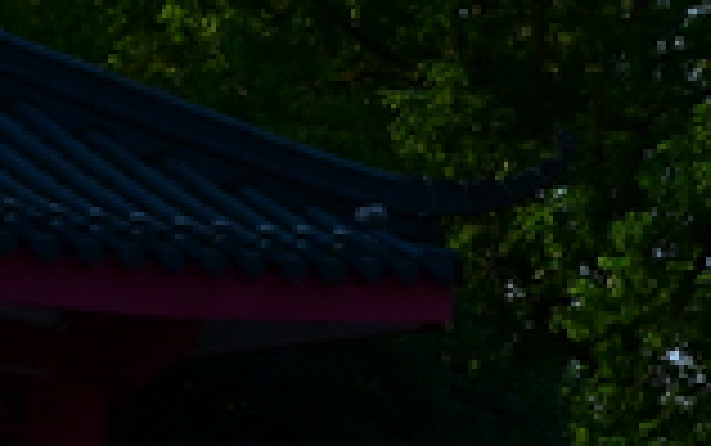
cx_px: 2682
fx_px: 3607
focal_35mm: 186
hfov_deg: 8.0
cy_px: 680
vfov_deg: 7.0
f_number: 8
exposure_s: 1/160
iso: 200
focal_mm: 24
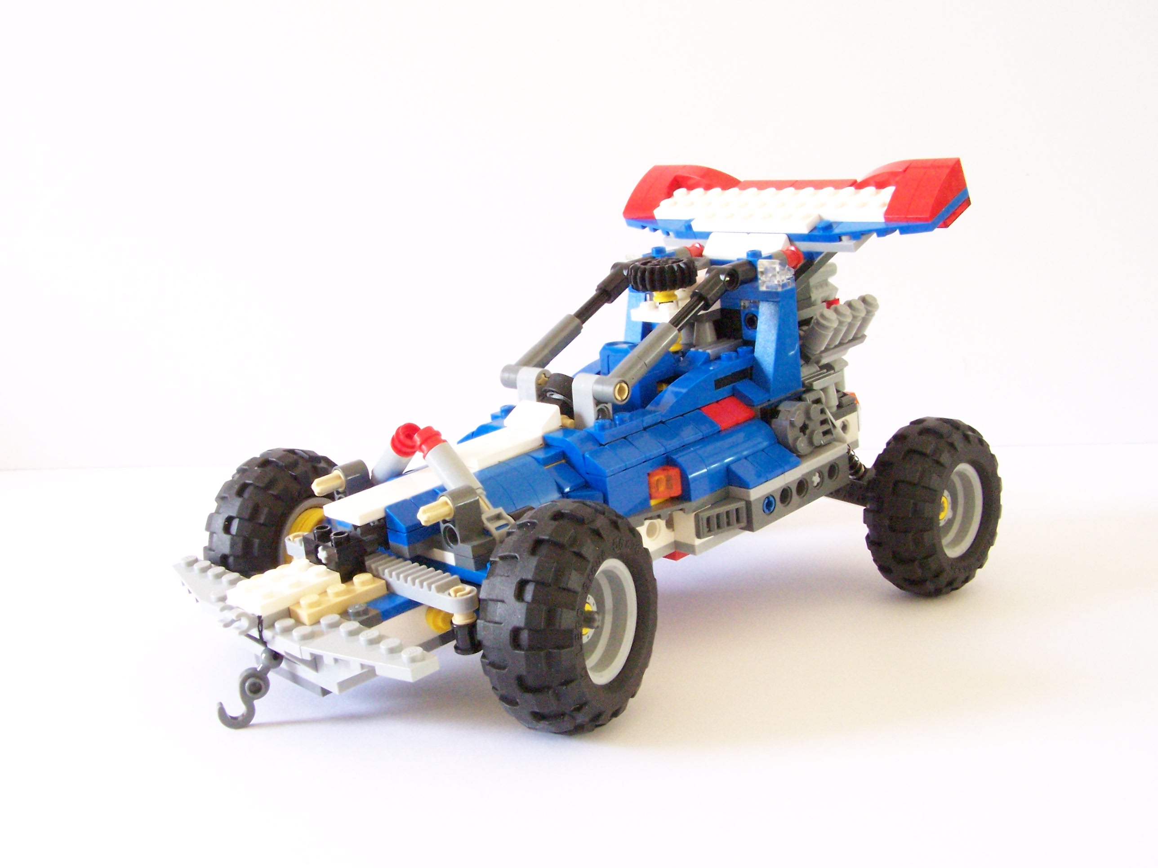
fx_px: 1271
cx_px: 579
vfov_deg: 37.7
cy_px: 434
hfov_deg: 49.0
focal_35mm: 38
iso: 400
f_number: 6.3
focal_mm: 6.3
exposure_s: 1/15
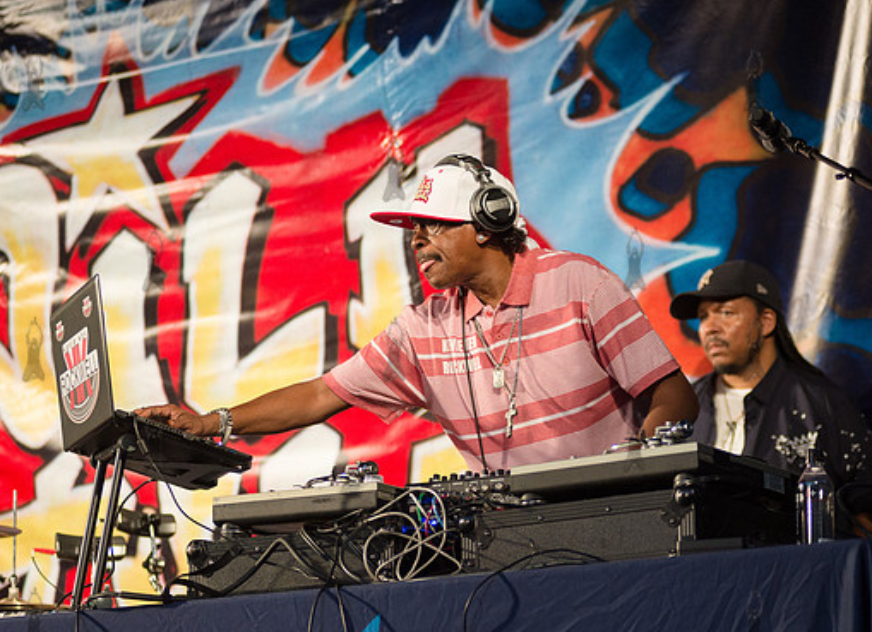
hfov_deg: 16.3
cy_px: 319
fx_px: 3037
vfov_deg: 11.9
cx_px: 408
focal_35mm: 122
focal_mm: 92
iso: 1600
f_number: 2.8
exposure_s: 1/1000
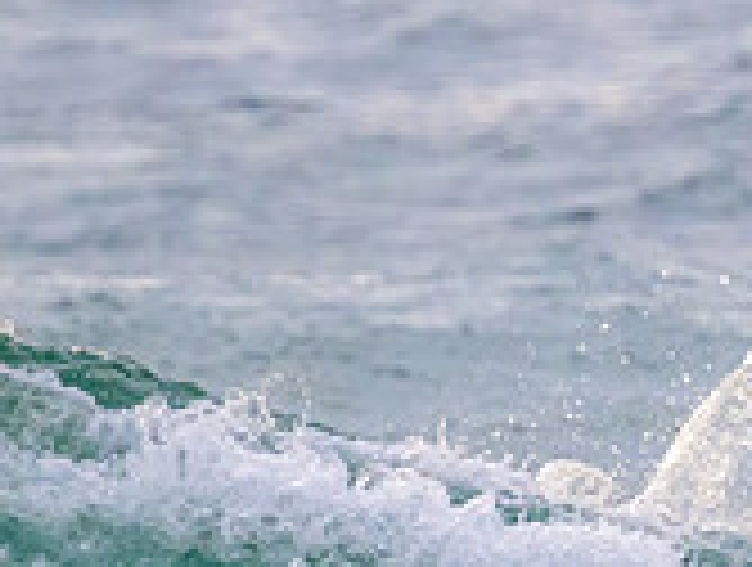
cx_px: 910
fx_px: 58041
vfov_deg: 0.6
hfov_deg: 0.7
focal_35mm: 2666
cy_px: 673
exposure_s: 1/2000
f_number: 11
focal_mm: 800
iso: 12800
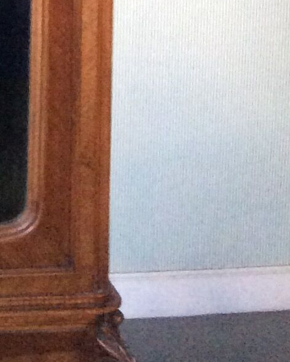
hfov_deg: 10.6
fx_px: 1470
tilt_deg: -8.2
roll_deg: -0.8
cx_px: -241
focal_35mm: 137
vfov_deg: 13.1
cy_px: -220
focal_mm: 3.3
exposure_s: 1/25
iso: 250
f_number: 2.4
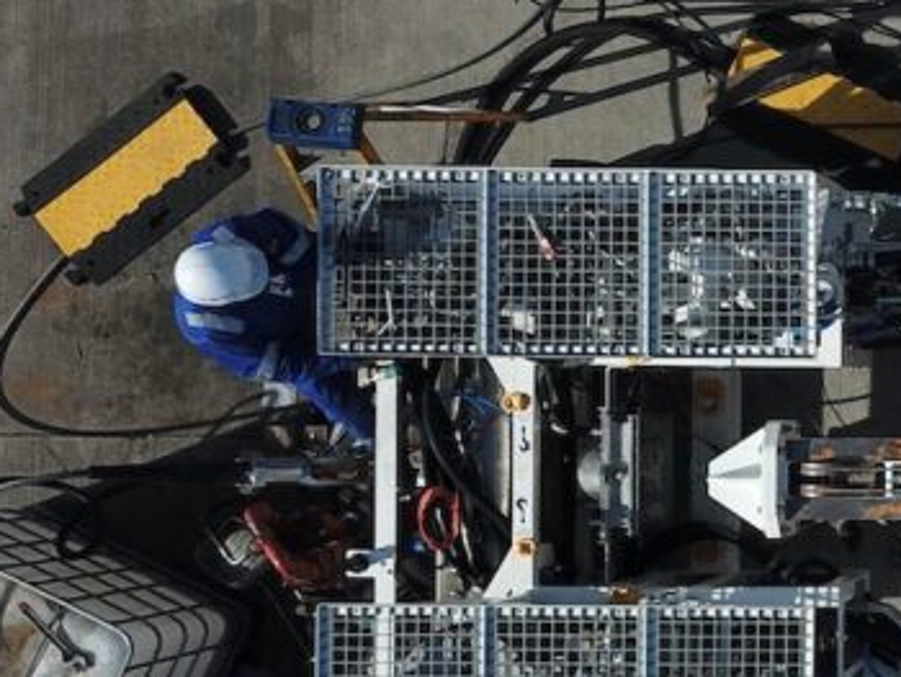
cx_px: 1243
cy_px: 396
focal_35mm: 76
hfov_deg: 22.3
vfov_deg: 19.4
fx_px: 1980
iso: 100
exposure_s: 1/160
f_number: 2.2
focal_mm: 4.73
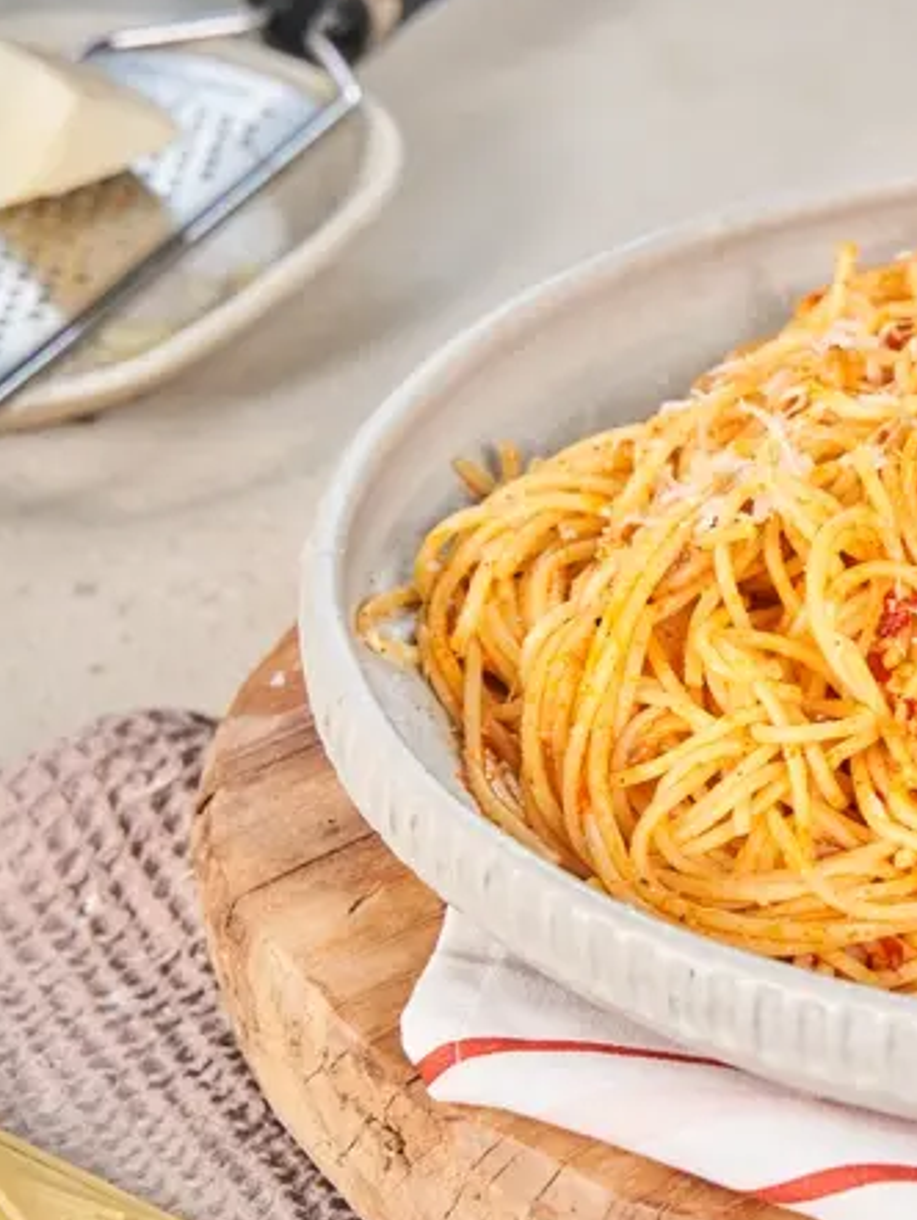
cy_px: 697
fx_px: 5893
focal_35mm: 167
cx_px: 1221
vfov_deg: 11.8
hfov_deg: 8.8
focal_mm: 75
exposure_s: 1/80
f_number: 8
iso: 1250
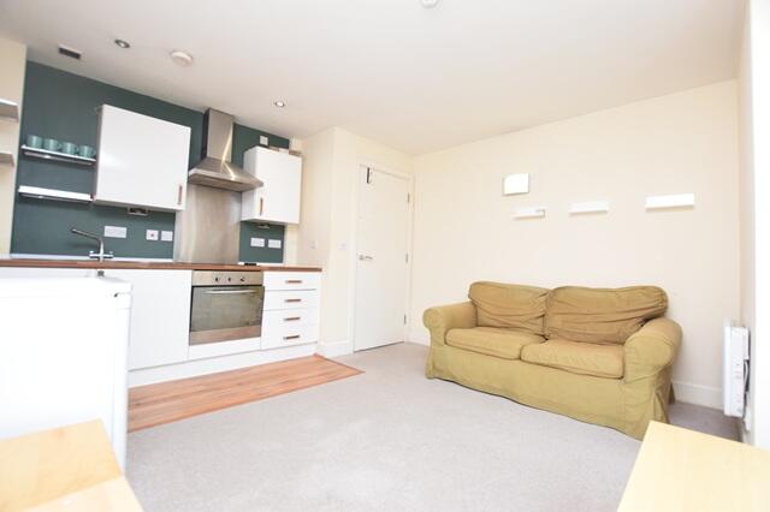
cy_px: 256
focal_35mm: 15
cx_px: 385
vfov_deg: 77.3
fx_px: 321
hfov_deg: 100.4
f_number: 5
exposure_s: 1/100
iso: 800
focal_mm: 10
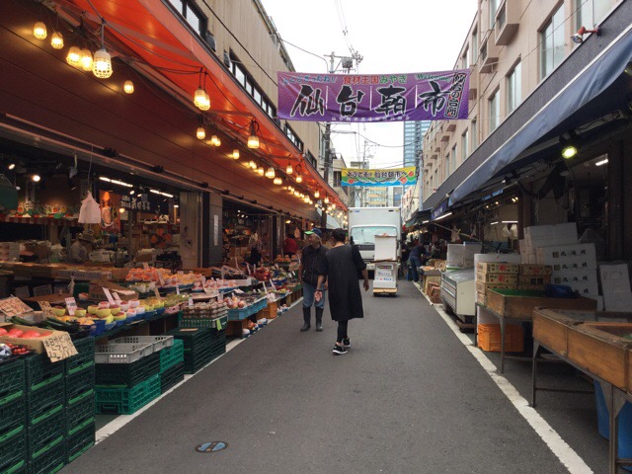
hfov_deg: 58.4
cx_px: 316
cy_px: 237
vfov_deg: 45.4
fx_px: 566
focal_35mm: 31
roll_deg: -1.6
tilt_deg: +1.1
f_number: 2.4
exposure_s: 1/255
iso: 25
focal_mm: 3.3
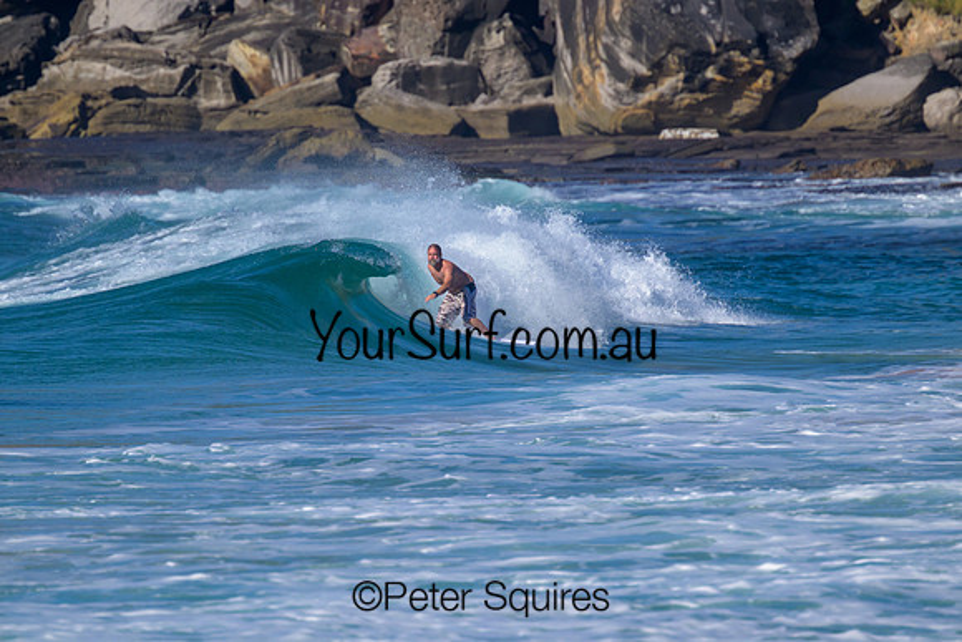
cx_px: 481
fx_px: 21382
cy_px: 321
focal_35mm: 800
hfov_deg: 2.6
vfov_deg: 1.7
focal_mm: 800
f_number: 11
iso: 800
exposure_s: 1/2000
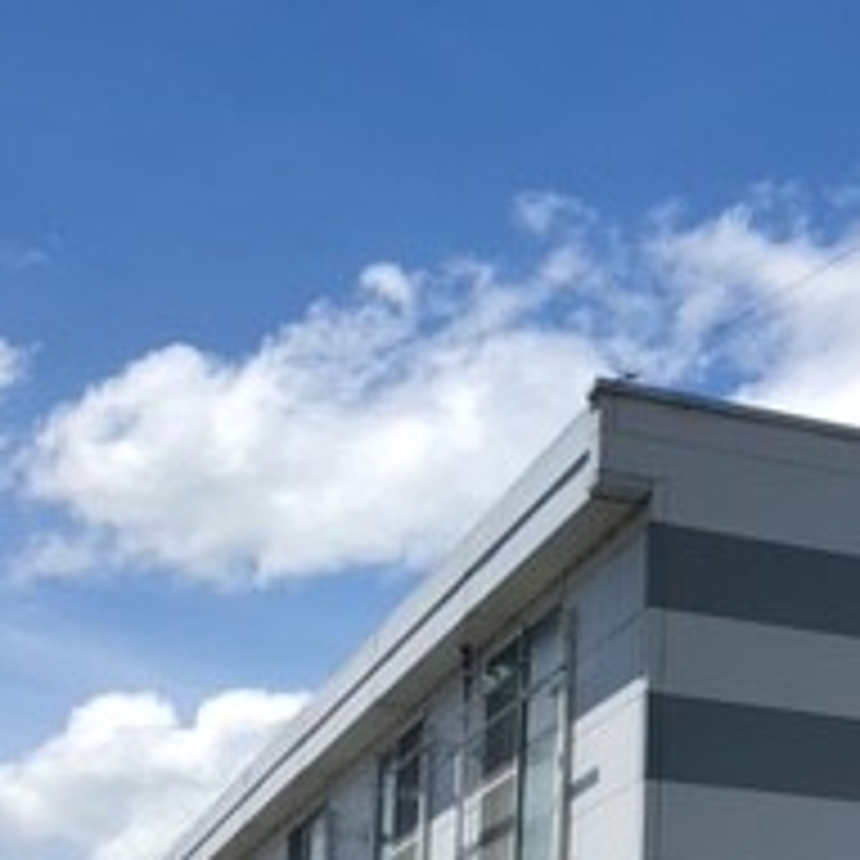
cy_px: 887
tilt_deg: +11.9
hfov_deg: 19.6
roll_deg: +0.2
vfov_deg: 20.2
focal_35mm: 83
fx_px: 2333
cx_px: 1045
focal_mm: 3.99
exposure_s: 1/2825
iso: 20
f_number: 1.8
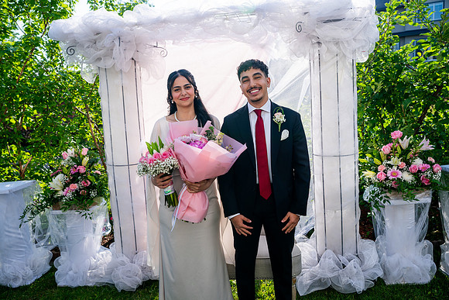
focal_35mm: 28
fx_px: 349
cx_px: 224
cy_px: 150
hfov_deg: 65.5
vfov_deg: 46.4
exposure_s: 1/800
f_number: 3.5
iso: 100
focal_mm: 28
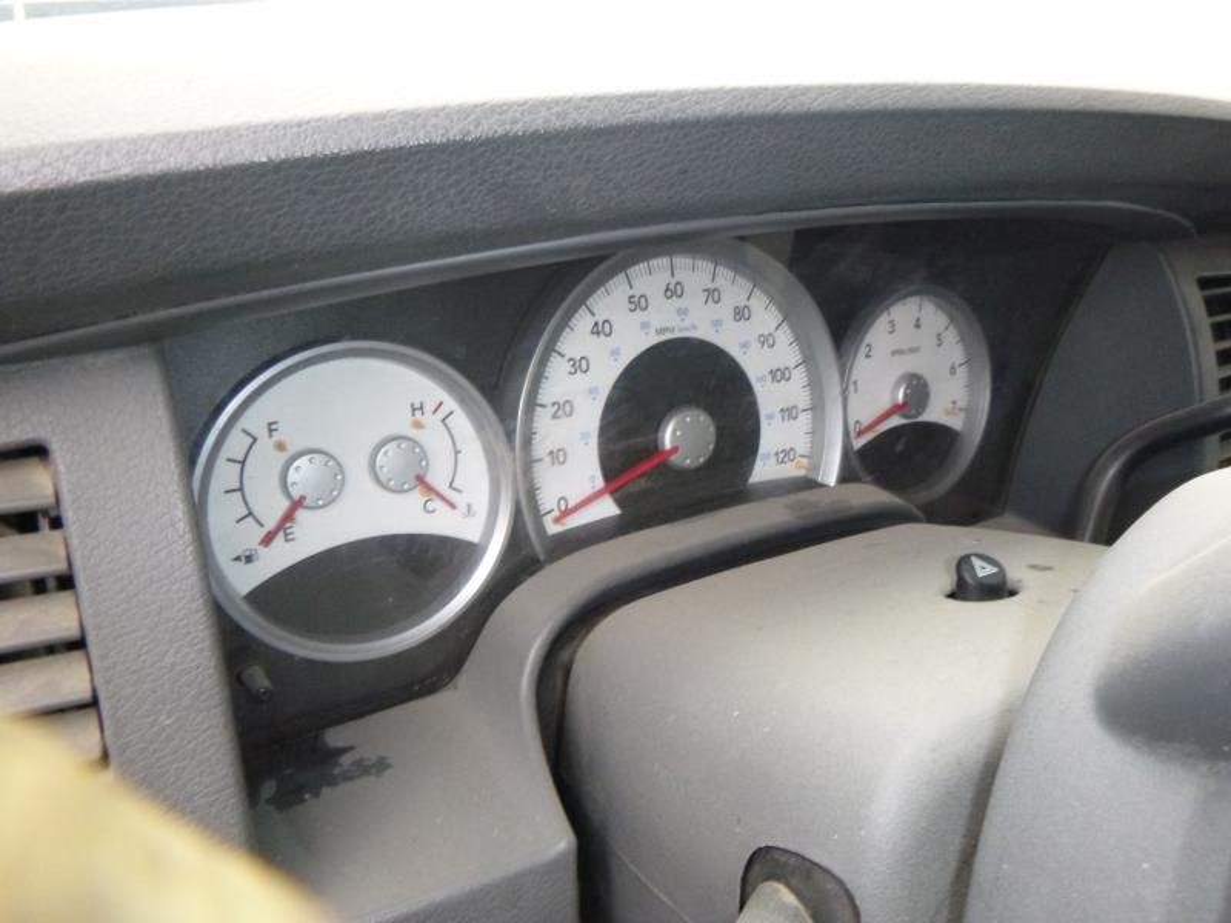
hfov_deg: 69.4
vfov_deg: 54.9
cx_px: 616
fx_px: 889
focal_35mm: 25
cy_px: 462
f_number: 3.9
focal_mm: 4.5
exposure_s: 1/60
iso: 400
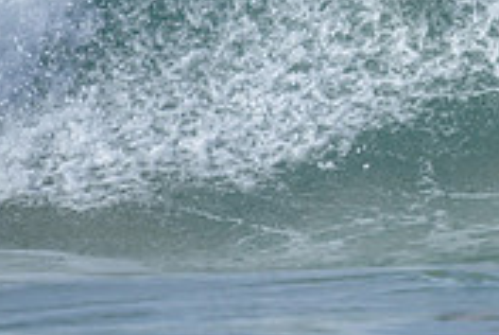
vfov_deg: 0.5
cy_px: -115
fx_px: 36571
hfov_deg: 0.8
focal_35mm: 2634
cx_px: 621
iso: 400
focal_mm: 800
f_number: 6.3
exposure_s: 1/2500
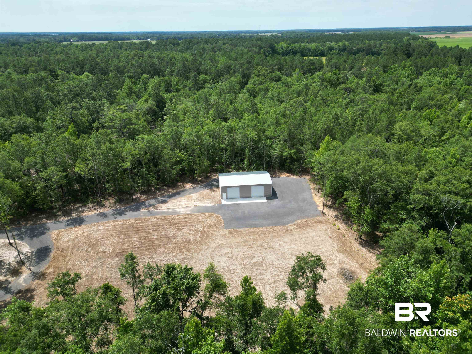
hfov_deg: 71.6
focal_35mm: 24
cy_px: 177
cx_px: 236
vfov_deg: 56.8
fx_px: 327
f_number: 1.7
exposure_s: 1/3000
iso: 140
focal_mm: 6.72
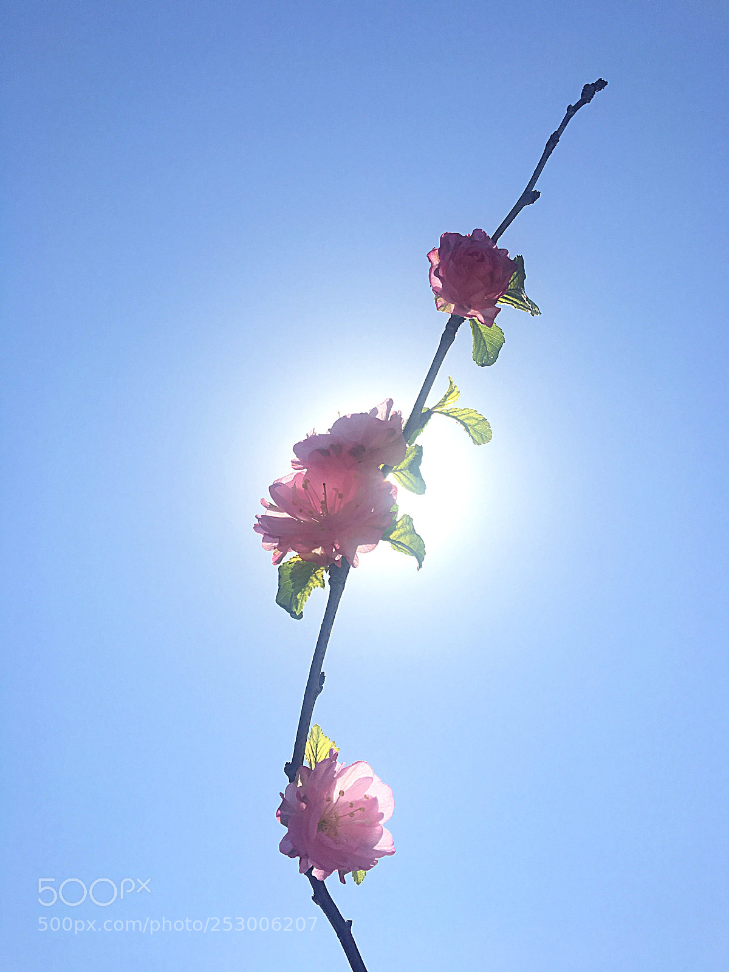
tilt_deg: +57.0
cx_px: 364
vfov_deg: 61.7
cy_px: 486
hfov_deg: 48.2
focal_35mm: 29
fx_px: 814
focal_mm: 4.15
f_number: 2.2
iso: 25
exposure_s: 1/3497
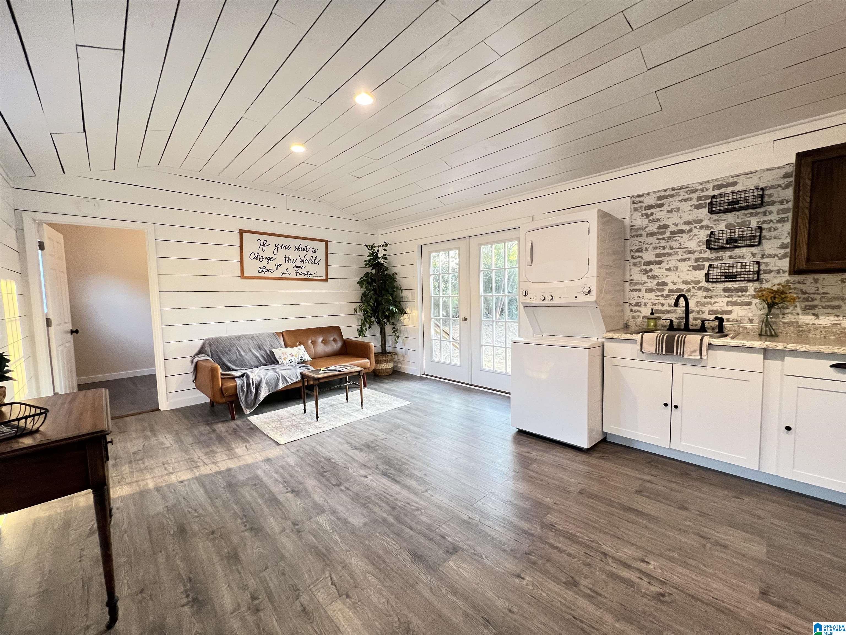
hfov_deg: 106.2
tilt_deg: -5.2
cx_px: 423
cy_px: 318
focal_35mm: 13
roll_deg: +0.9
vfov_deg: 89.9
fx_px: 318
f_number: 1.8
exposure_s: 1/60
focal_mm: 1.57
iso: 320
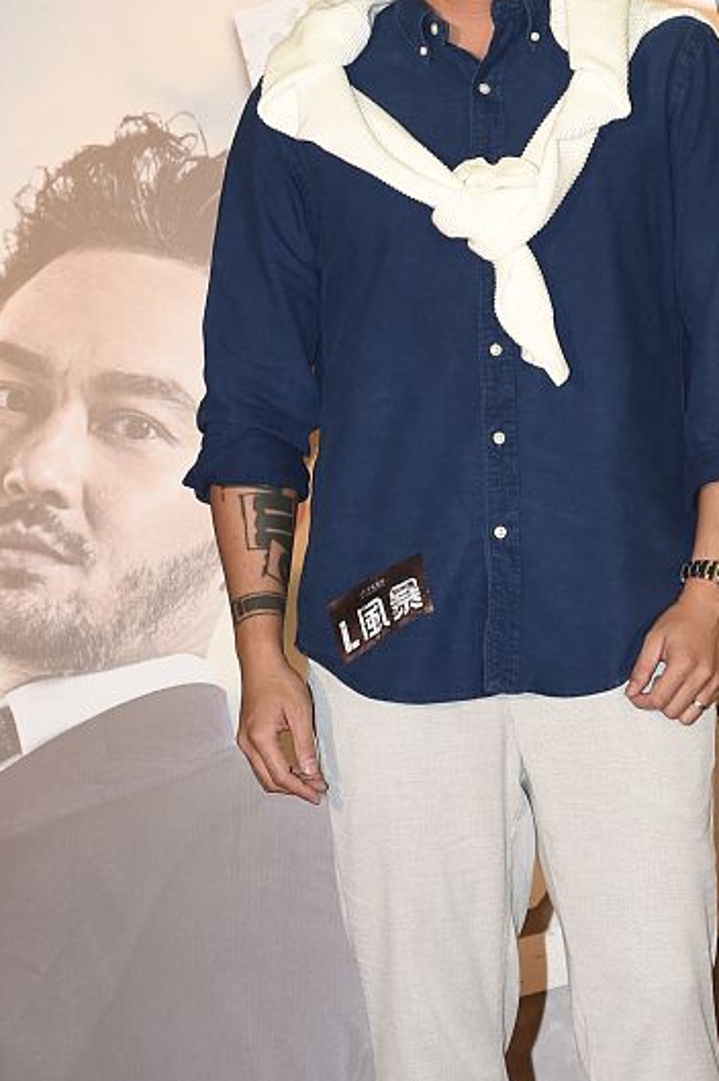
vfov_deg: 10.5
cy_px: 409
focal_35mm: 195
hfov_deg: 7.0
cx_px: 504
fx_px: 5849
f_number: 6.3
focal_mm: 86
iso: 2000
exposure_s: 1/200
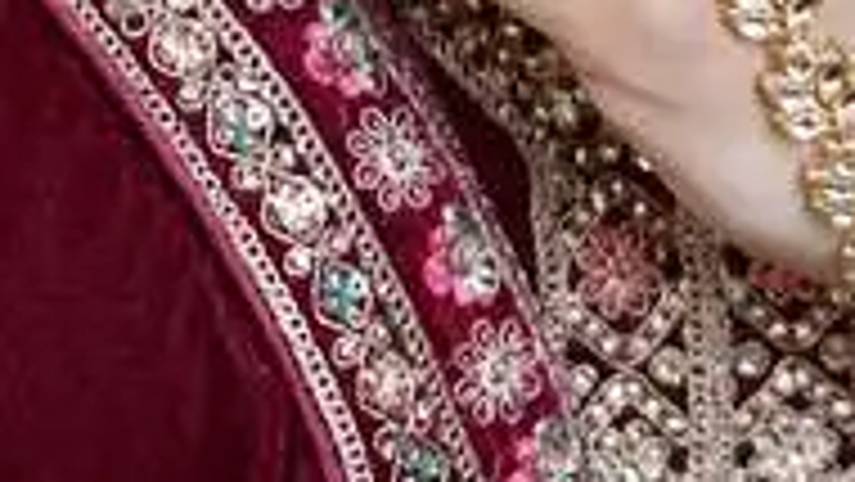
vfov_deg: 5.3
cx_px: 367
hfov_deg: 9.7
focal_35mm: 221
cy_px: -829
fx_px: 5012
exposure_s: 1/160
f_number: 2.2
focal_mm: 50
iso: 160
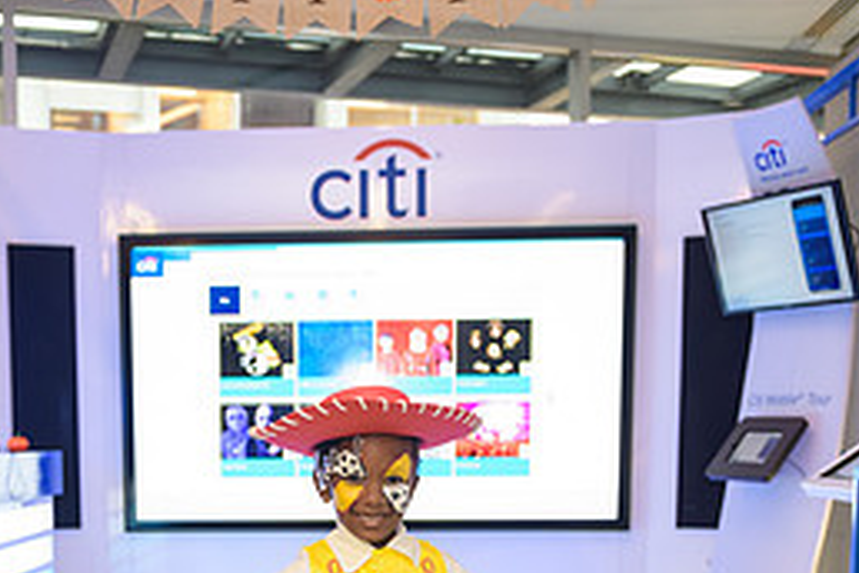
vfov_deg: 23.9
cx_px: 283
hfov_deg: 36.5
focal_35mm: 54
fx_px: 1288
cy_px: 588
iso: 800
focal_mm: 24
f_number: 3.2
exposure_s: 1/125
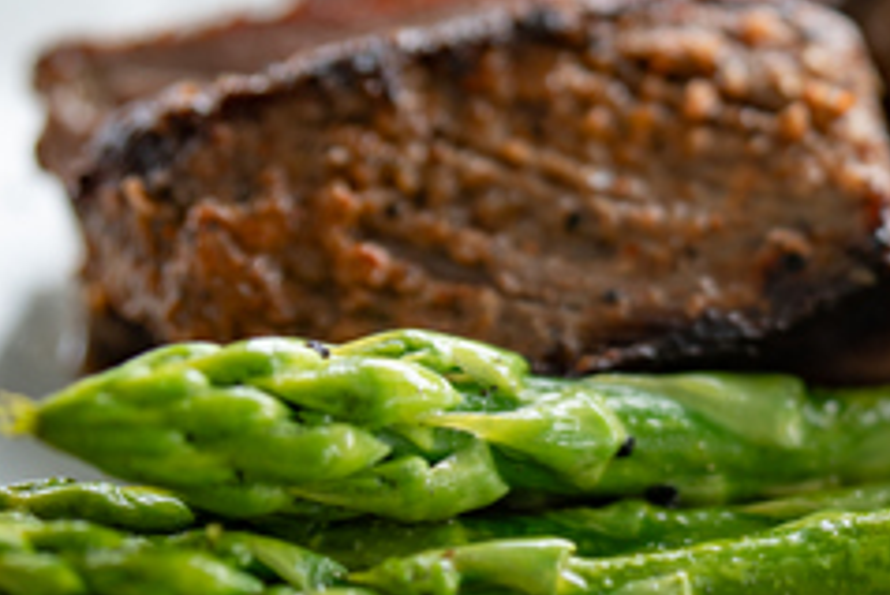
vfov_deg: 9.0
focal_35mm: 152
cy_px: 436
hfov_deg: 13.1
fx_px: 3760
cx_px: 1141
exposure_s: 1/80
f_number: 1.8
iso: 100
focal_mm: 50
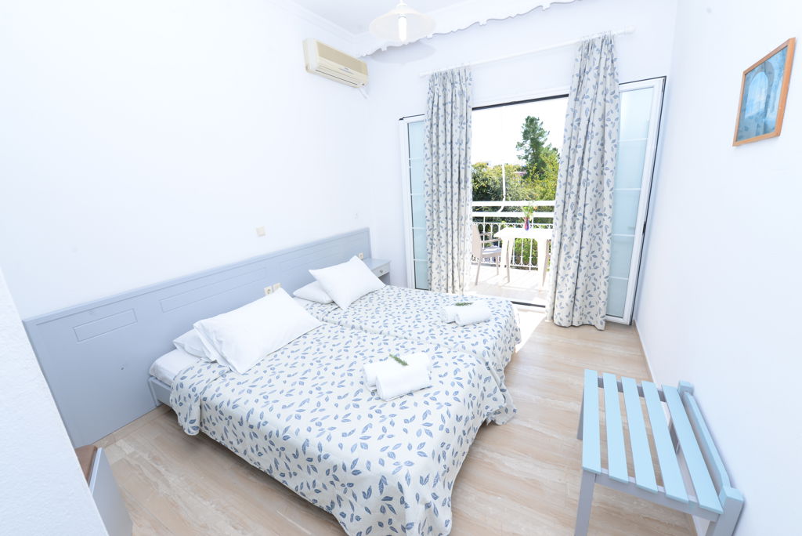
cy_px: 268
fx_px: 312
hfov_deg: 104.2
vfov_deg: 81.3
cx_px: 401
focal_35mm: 14
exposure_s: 1/200
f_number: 9
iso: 400
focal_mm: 14
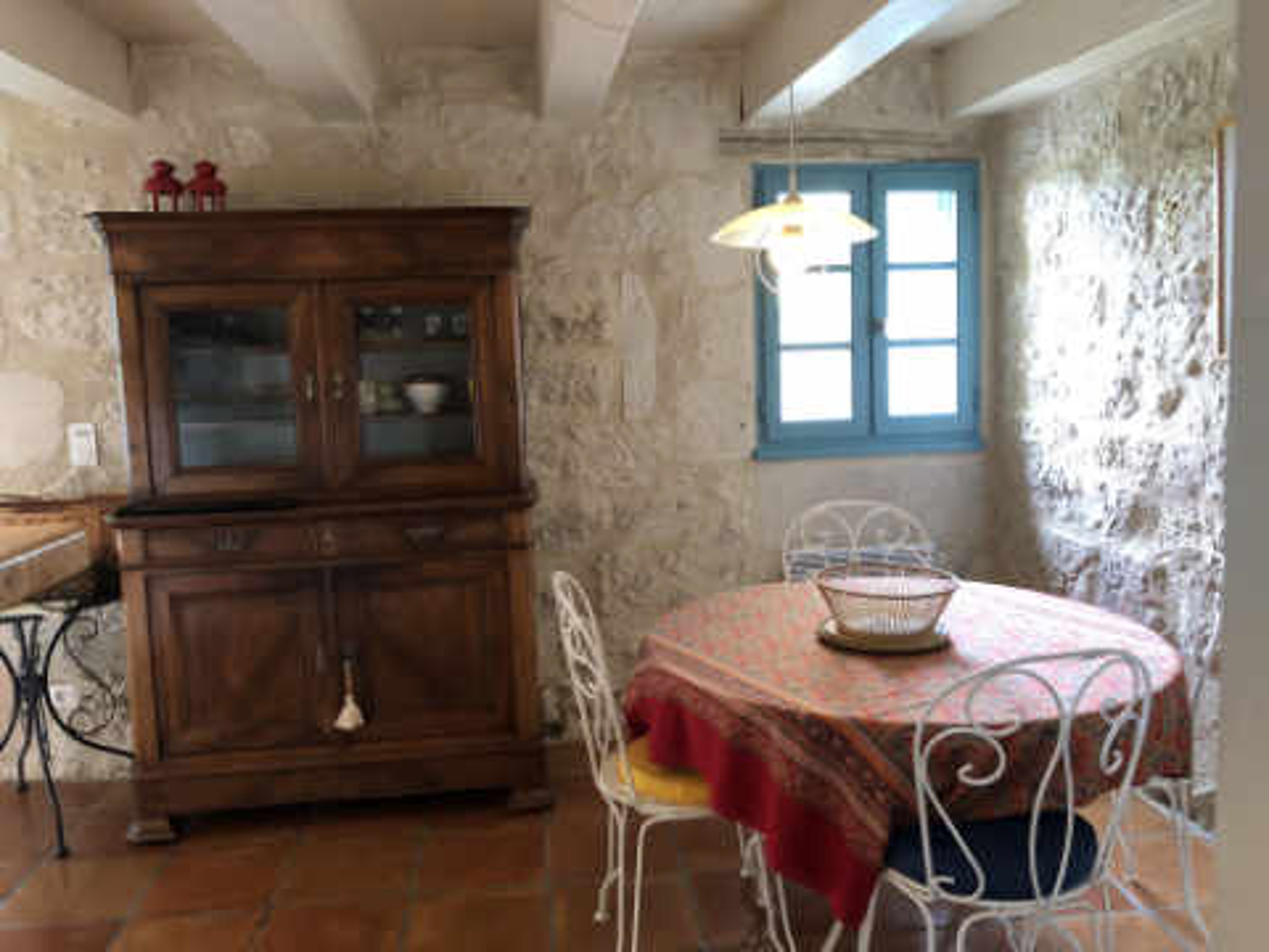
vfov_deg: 49.7
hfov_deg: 63.4
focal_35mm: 28
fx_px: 1026
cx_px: 634
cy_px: 476
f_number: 1.8
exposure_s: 1/17
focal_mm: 4
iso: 80
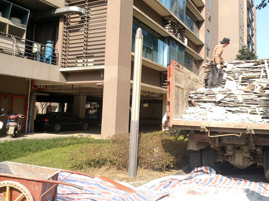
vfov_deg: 39.4
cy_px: 79
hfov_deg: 51.3
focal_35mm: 36
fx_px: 280
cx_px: 148
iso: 115
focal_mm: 4.73
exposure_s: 1/492
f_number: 2.2
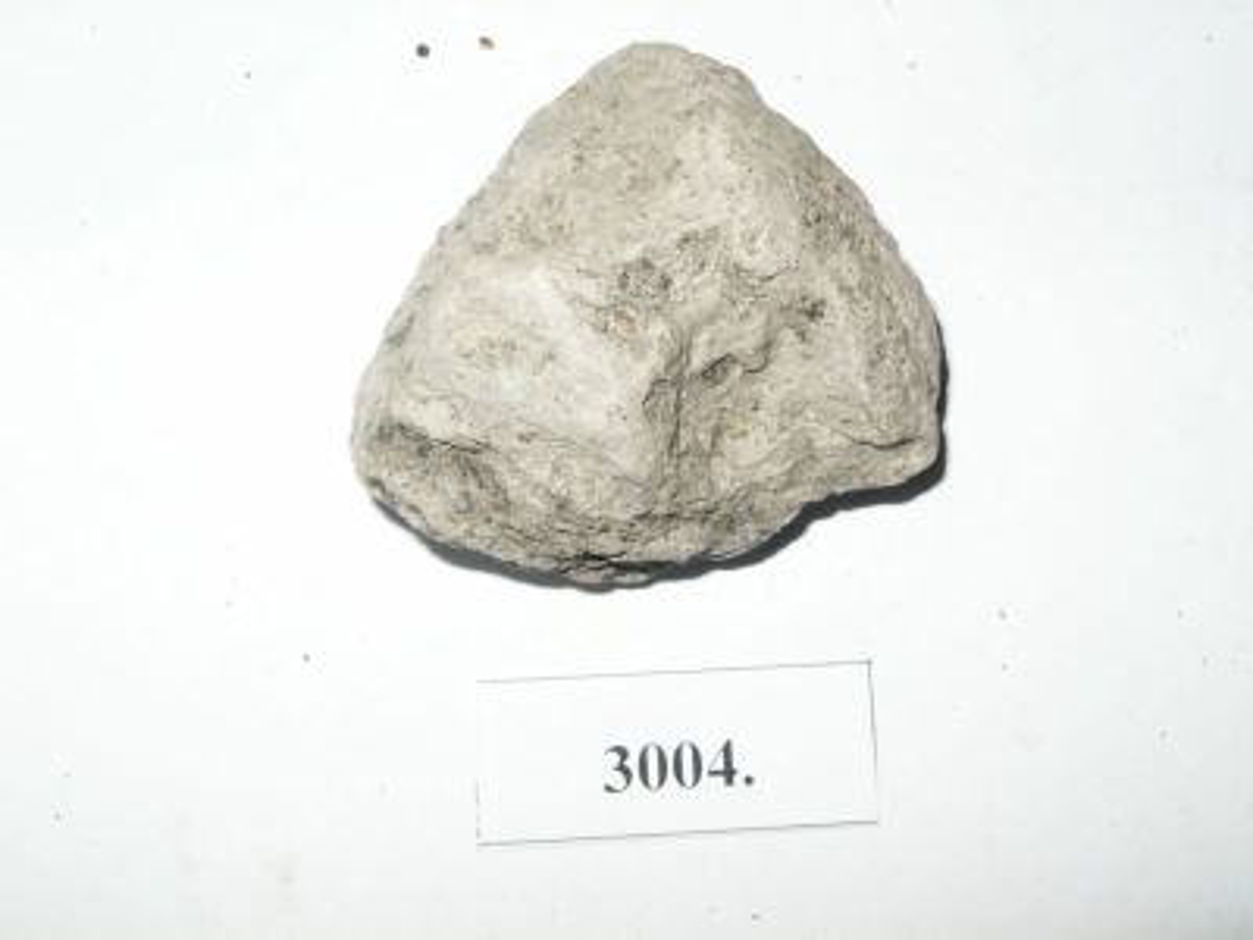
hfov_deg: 25.0
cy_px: 470
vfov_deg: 18.9
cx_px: 626
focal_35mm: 78
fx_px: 2823
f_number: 8
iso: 64
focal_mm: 15.51
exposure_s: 1/60
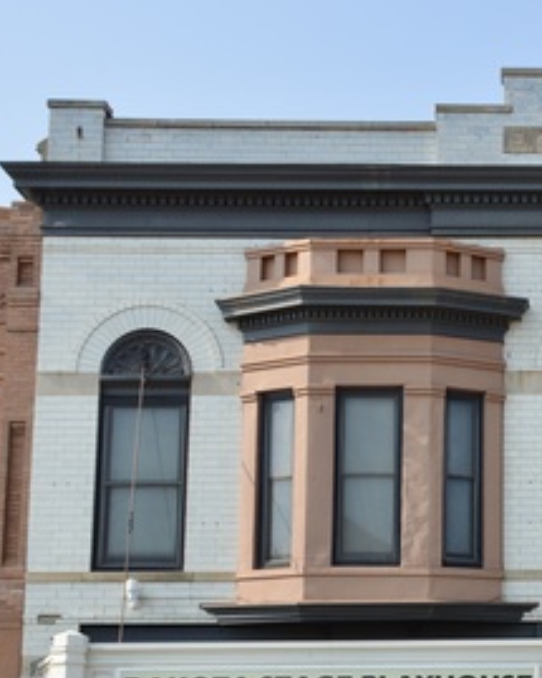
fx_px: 1745
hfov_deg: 17.0
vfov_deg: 21.8
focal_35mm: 87
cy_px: 493
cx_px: 608
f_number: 8
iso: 100
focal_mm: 26
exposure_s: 1/250
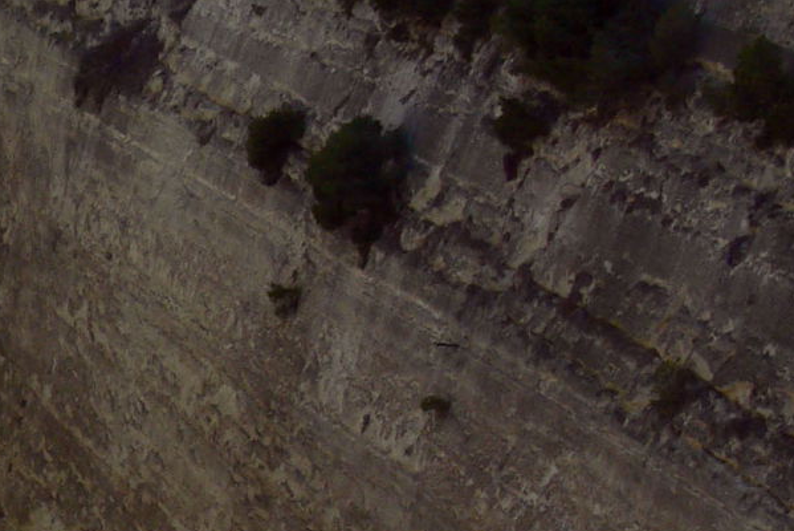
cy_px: 838
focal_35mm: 191
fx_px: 4214
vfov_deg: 7.1
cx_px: -367
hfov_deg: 10.4
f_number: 5.6
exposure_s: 1/320
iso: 80
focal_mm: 9.1
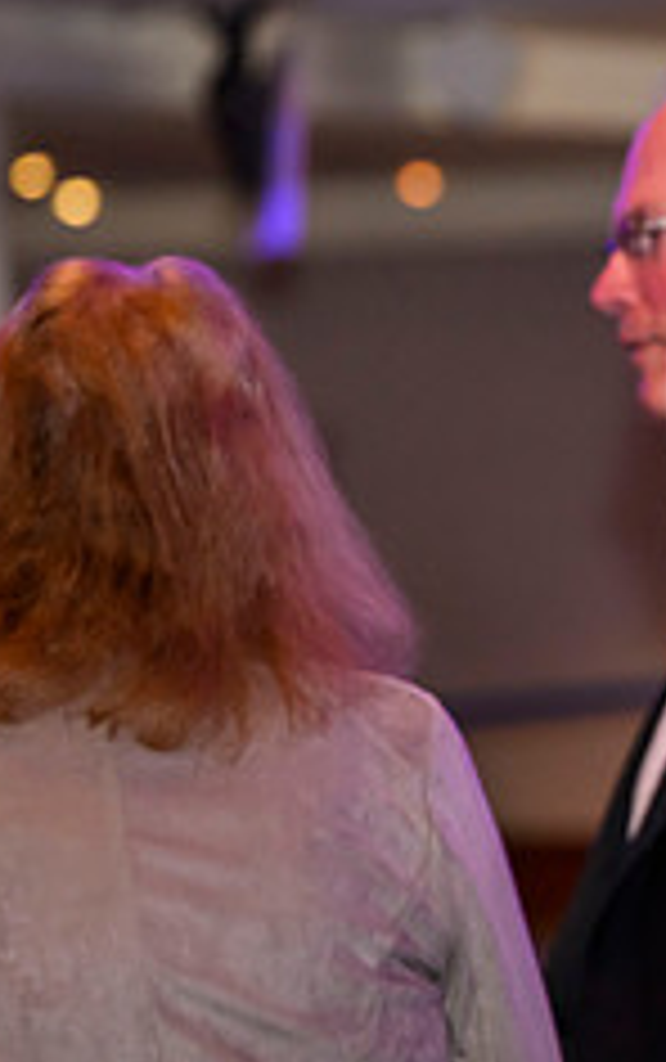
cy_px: 354
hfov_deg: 5.6
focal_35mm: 230
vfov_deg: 9.1
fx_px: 6663
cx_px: 1134
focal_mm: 92
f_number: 3.2
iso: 2500
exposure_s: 1/160
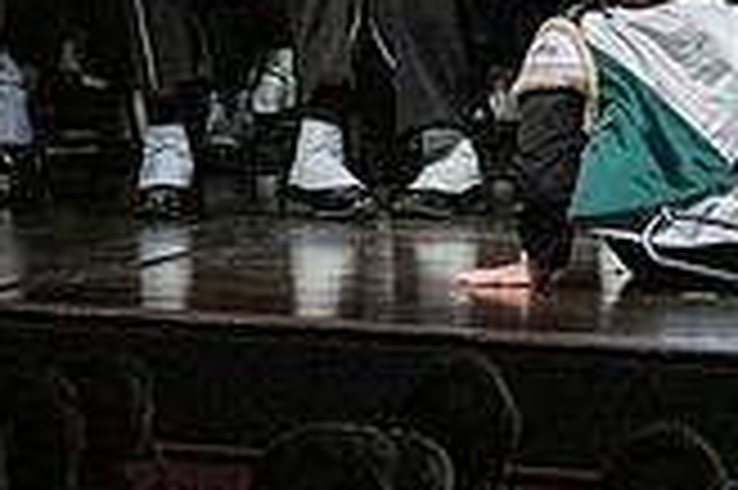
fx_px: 14663
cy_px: -49
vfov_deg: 1.9
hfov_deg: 2.9
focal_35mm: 716
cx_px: 1287
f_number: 4
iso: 4000
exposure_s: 1/500
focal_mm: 135
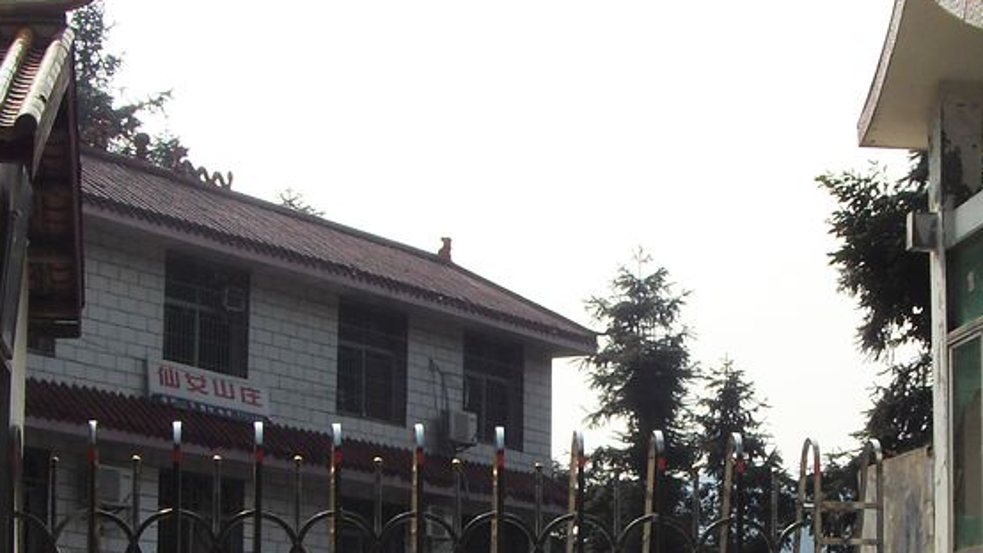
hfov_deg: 23.2
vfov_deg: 13.1
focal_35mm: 92
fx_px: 2399
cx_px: 527
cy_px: 491
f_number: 6.2
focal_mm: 6.6
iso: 80
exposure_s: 1/350
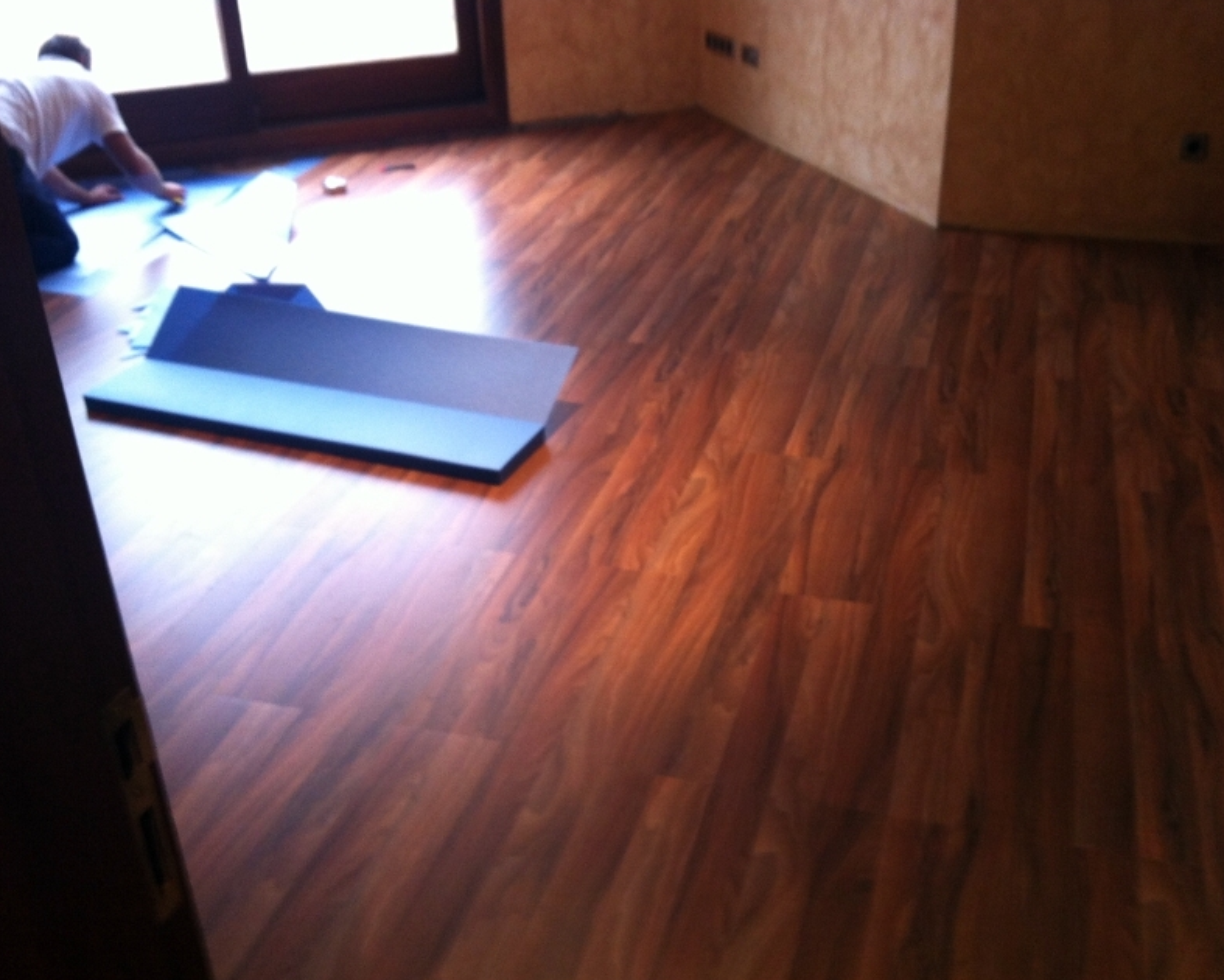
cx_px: 616
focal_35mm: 39
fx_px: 1413
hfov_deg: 46.8
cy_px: 490
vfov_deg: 38.2
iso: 125
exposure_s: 1/15
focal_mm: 3.85
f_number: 2.8
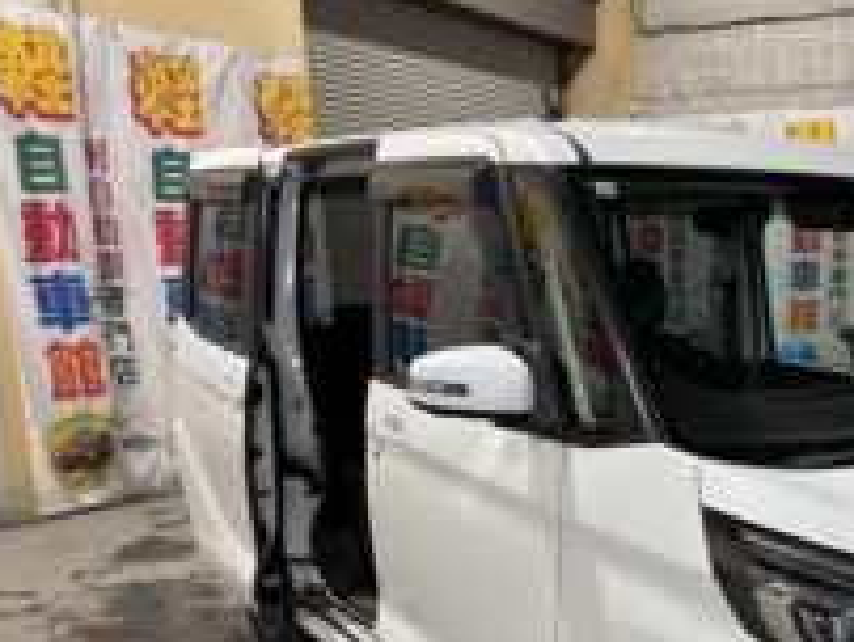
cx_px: 693
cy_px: 534
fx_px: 1112
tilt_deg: -12.9
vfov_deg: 31.2
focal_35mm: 45
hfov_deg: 40.2
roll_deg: +0.1
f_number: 1.6
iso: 80
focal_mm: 5.96
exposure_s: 1/50
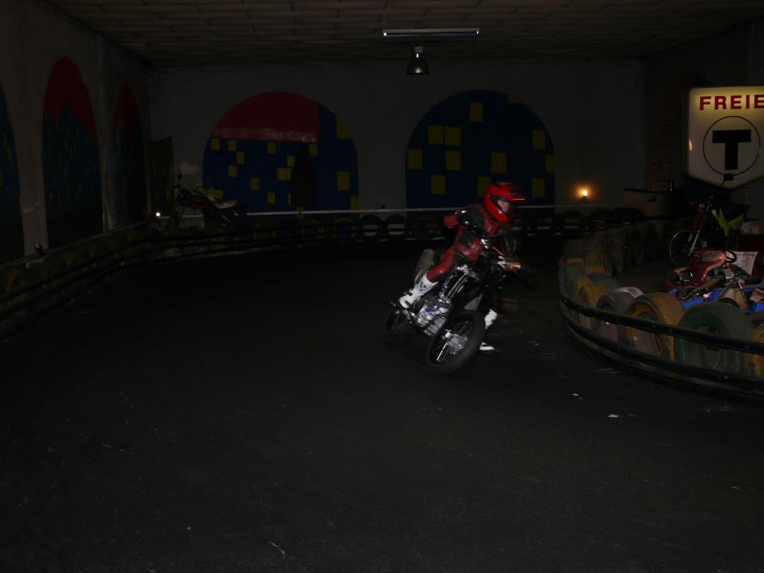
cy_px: 286
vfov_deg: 32.9
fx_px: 971
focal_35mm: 44
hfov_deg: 42.9
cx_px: 382
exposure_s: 1/30
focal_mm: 9.3
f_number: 3.2
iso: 100
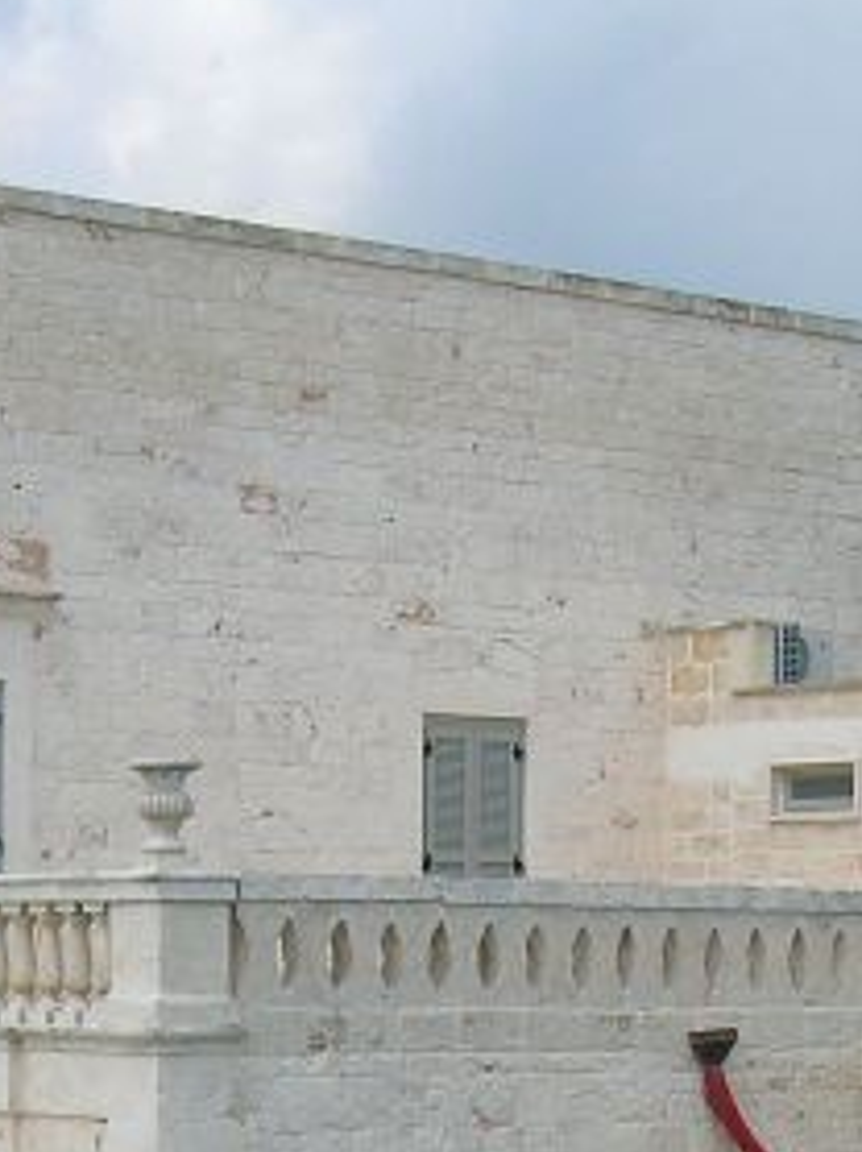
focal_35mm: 110
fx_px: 3658
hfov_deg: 13.4
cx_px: 414
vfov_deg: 17.3
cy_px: 1295
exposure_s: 1/450
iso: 50
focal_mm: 5.7
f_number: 4.9
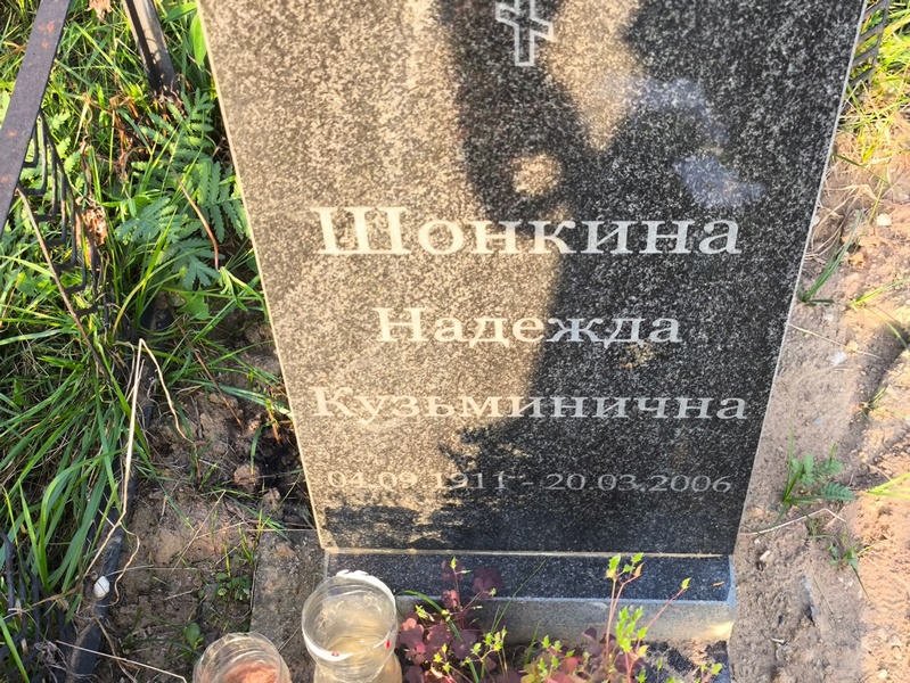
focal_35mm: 50
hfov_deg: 38.2
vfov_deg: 29.1
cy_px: 342
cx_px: 455
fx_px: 1315
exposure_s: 1/100
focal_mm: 4.71
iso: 80
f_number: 1.7
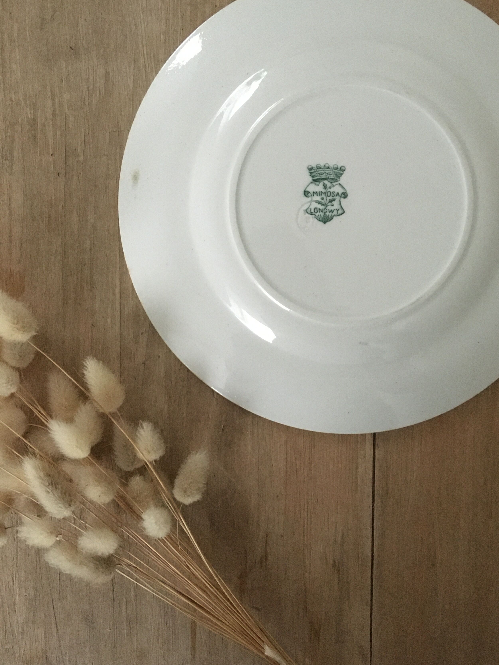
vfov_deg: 52.5
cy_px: 292
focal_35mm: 35
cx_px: 295
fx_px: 673
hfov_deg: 40.6
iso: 320
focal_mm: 4.15
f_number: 2.2
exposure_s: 1/17
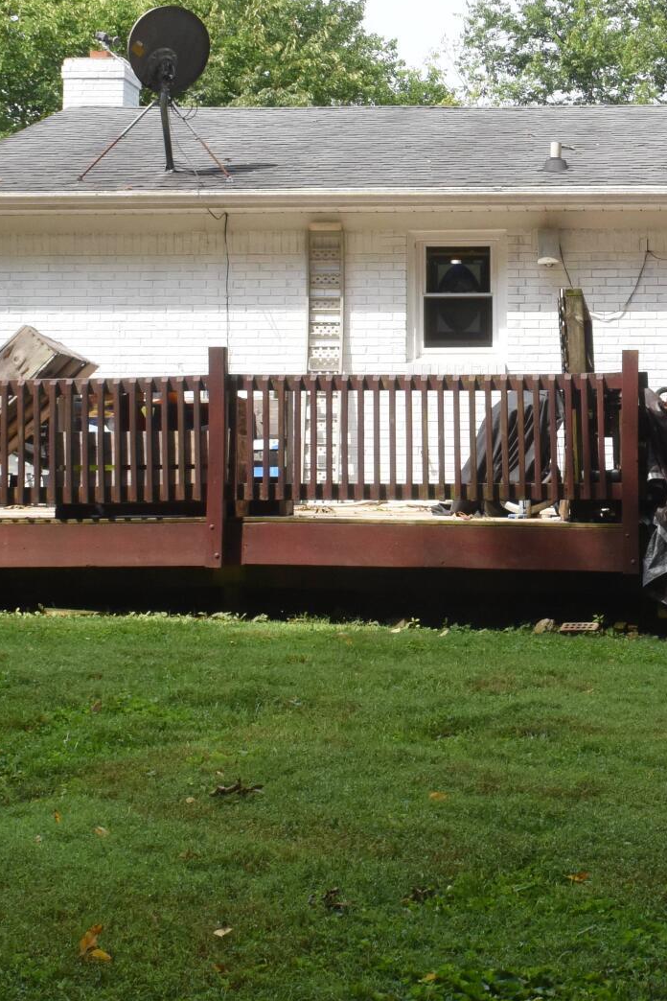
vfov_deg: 29.1
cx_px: 634
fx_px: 1917
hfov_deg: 19.3
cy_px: 382
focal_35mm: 69
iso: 1600
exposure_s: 1/640
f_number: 13
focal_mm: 24
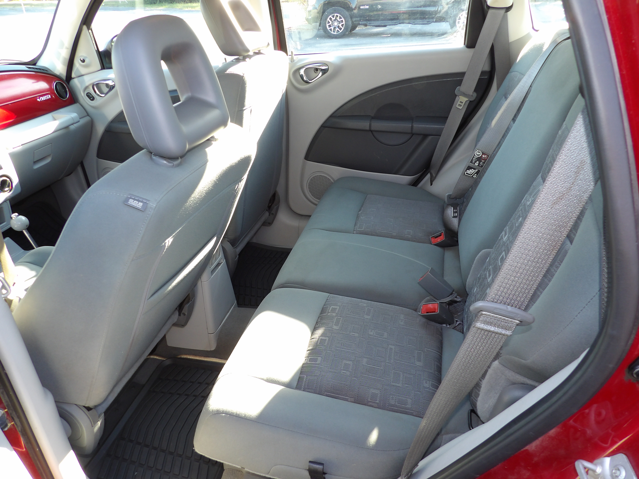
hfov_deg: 71.6
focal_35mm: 24
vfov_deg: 56.8
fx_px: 443
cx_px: 320
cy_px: 240
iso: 100
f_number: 3.2
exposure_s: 1/39
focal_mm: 4.3
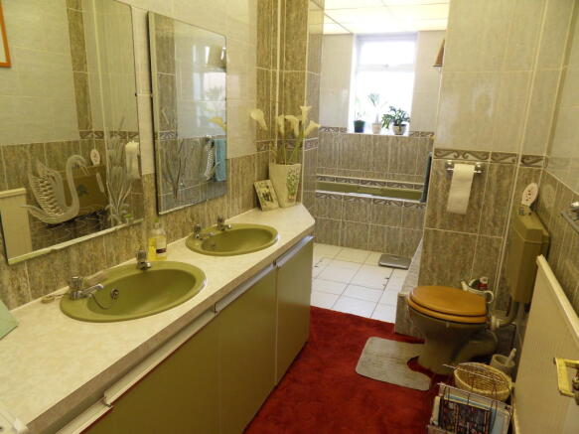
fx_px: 401
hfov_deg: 71.6
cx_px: 290
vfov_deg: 56.8
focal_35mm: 24
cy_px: 217
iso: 120
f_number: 3.3
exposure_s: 1/30
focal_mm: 4.2
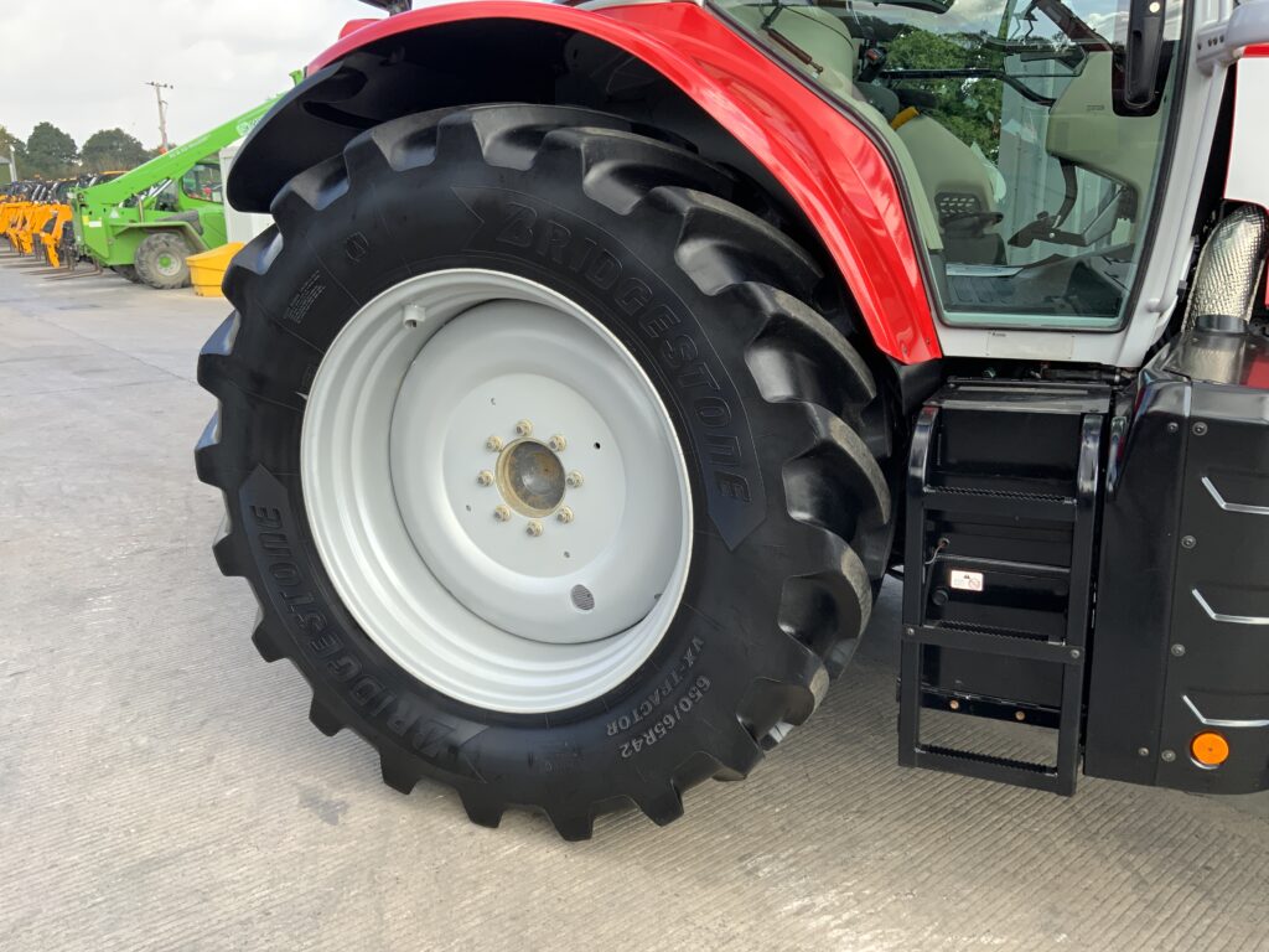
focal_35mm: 29
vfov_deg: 48.2
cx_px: 634
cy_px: 476
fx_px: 1063
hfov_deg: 61.7
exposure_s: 1/257
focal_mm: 3
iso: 16
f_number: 1.8
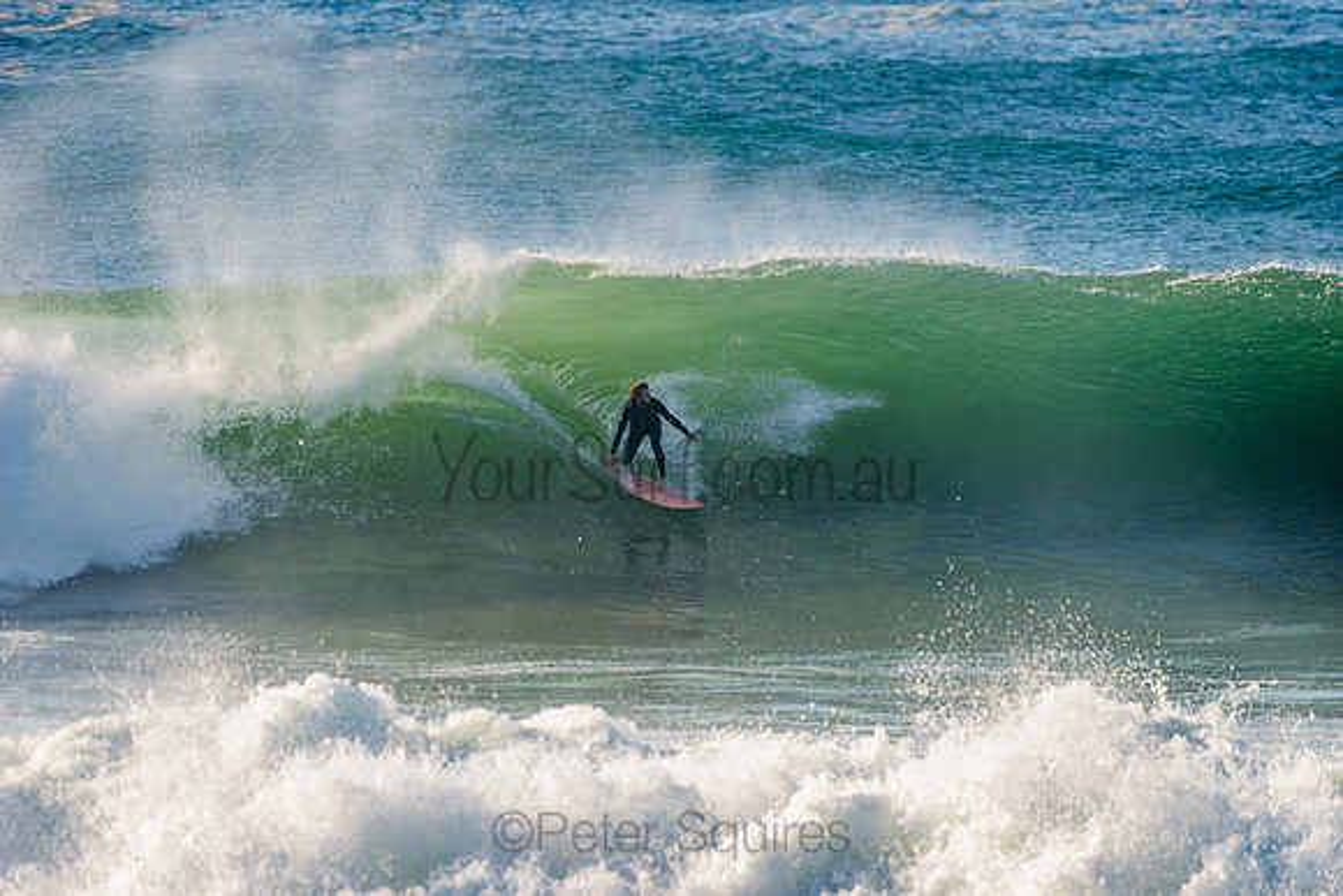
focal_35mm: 500
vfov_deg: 2.8
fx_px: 18656
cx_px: 672
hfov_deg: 4.1
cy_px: 448
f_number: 5.6
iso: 180
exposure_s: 1/1600
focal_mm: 500
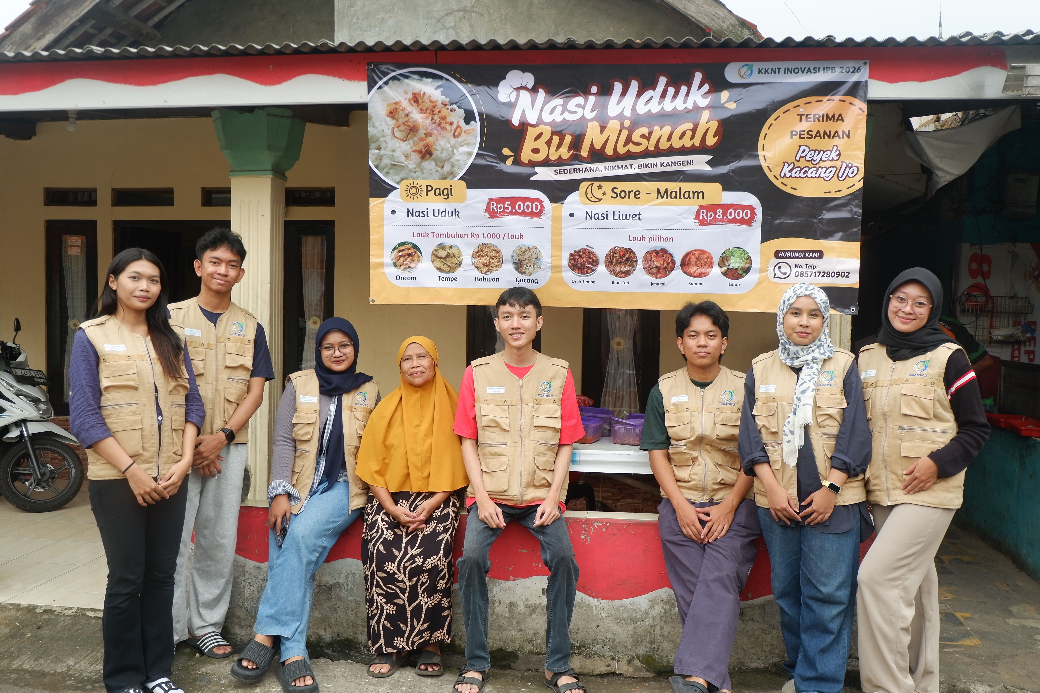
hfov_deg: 58.7
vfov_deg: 41.1
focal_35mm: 32
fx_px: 924
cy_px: 346
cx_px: 520
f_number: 4
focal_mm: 21.1
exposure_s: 1/240
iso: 200
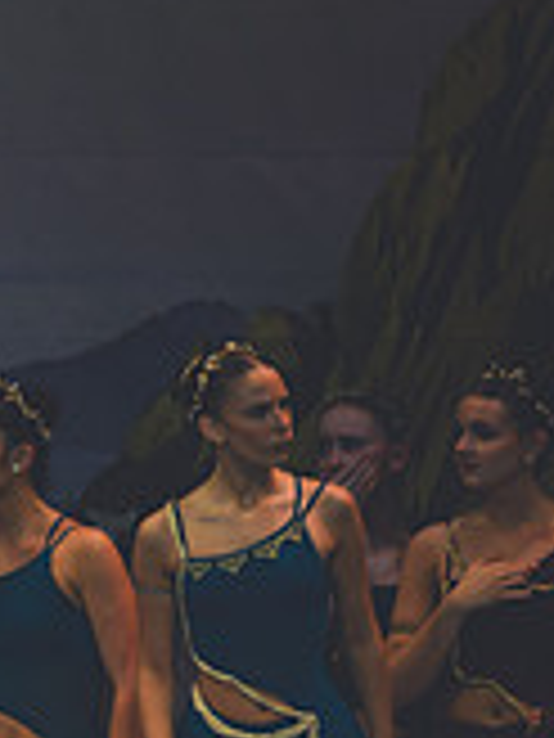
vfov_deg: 2.4
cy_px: 742
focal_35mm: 818
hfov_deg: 1.8
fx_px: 17455
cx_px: -734
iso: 500
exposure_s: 1/500
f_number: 2.8
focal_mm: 160
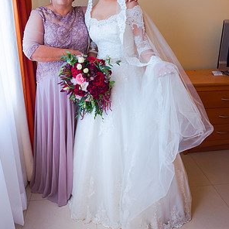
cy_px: 82
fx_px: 232
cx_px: 114
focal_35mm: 31
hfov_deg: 52.5
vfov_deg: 51.8
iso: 1600
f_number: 3.5
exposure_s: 1/160
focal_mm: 24
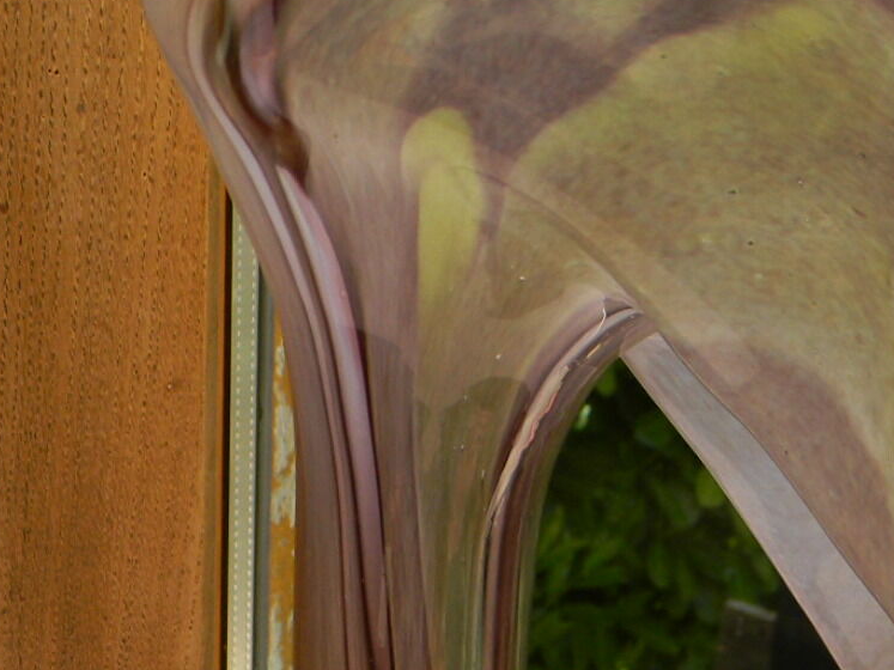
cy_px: 556
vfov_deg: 24.0
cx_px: 463
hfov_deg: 32.2
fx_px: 1549
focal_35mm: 60
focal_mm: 5
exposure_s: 1/147
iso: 80
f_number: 3.5
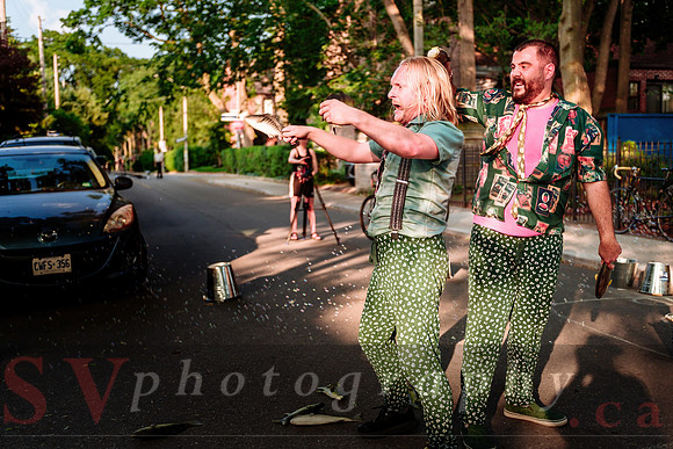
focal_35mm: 39
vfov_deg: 34.2
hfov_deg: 49.5
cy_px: 224
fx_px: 729
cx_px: 336
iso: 500
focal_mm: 25.9
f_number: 1.8
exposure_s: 1/1000
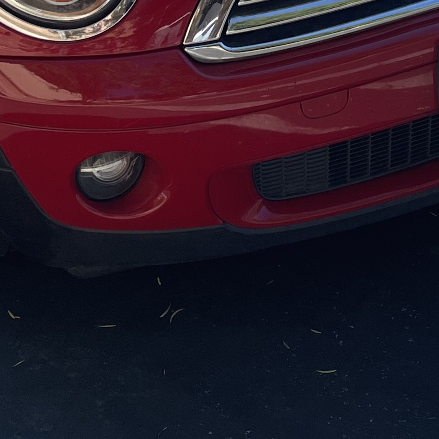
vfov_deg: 16.3
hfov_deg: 17.6
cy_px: -213
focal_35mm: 98
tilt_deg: -18.3
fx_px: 1406
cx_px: 365
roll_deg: +4.3
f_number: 1.6
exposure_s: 1/2545
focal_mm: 5.1
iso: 50
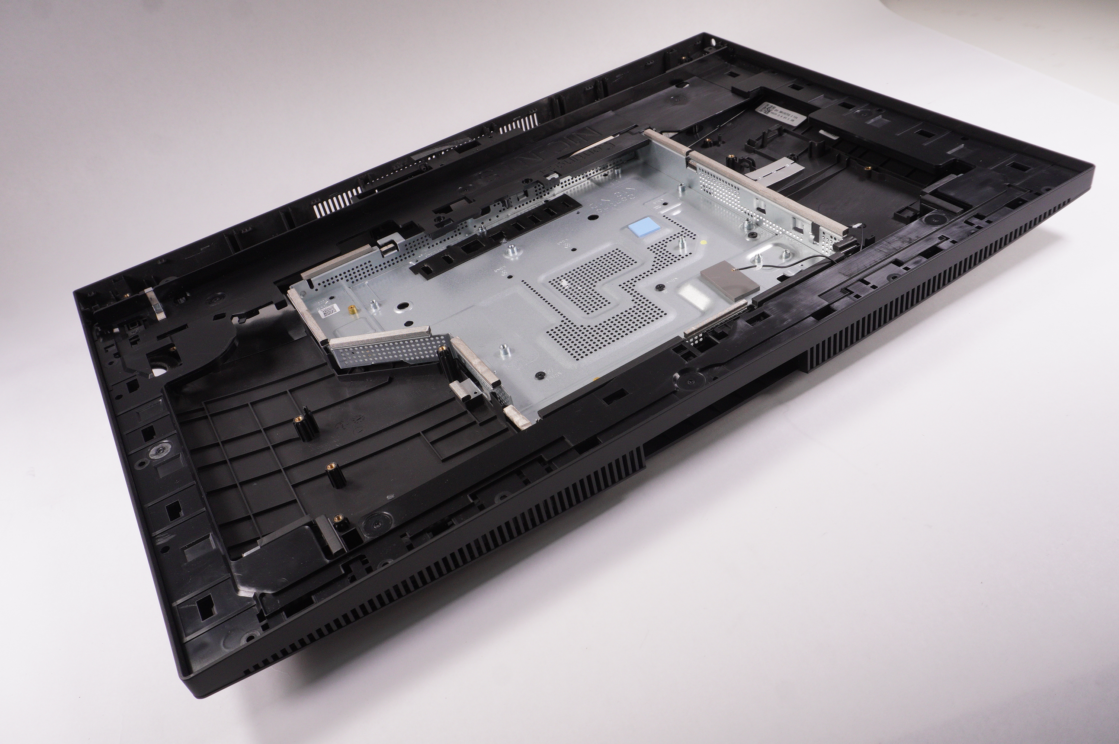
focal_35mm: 28
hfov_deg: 64.6
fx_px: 885
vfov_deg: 45.6
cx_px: 560
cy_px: 372
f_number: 9
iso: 800
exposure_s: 1/250
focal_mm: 19
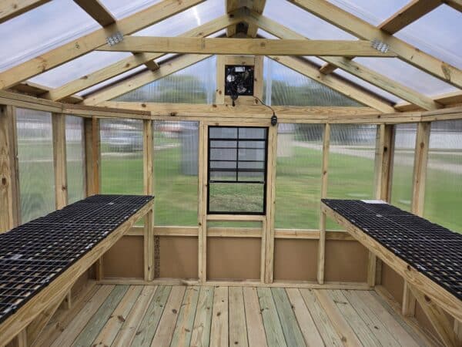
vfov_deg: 58.9
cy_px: 174
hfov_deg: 73.9
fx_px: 307
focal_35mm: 23
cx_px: 231
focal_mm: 5.4
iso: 80
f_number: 1.8
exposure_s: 1/2929
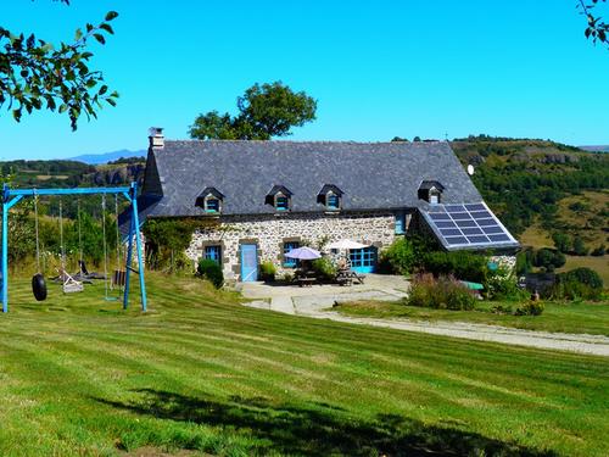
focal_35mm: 44
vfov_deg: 32.9
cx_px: 304
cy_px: 228
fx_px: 774
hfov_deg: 42.9
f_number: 6
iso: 50
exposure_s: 1/250
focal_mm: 7.9
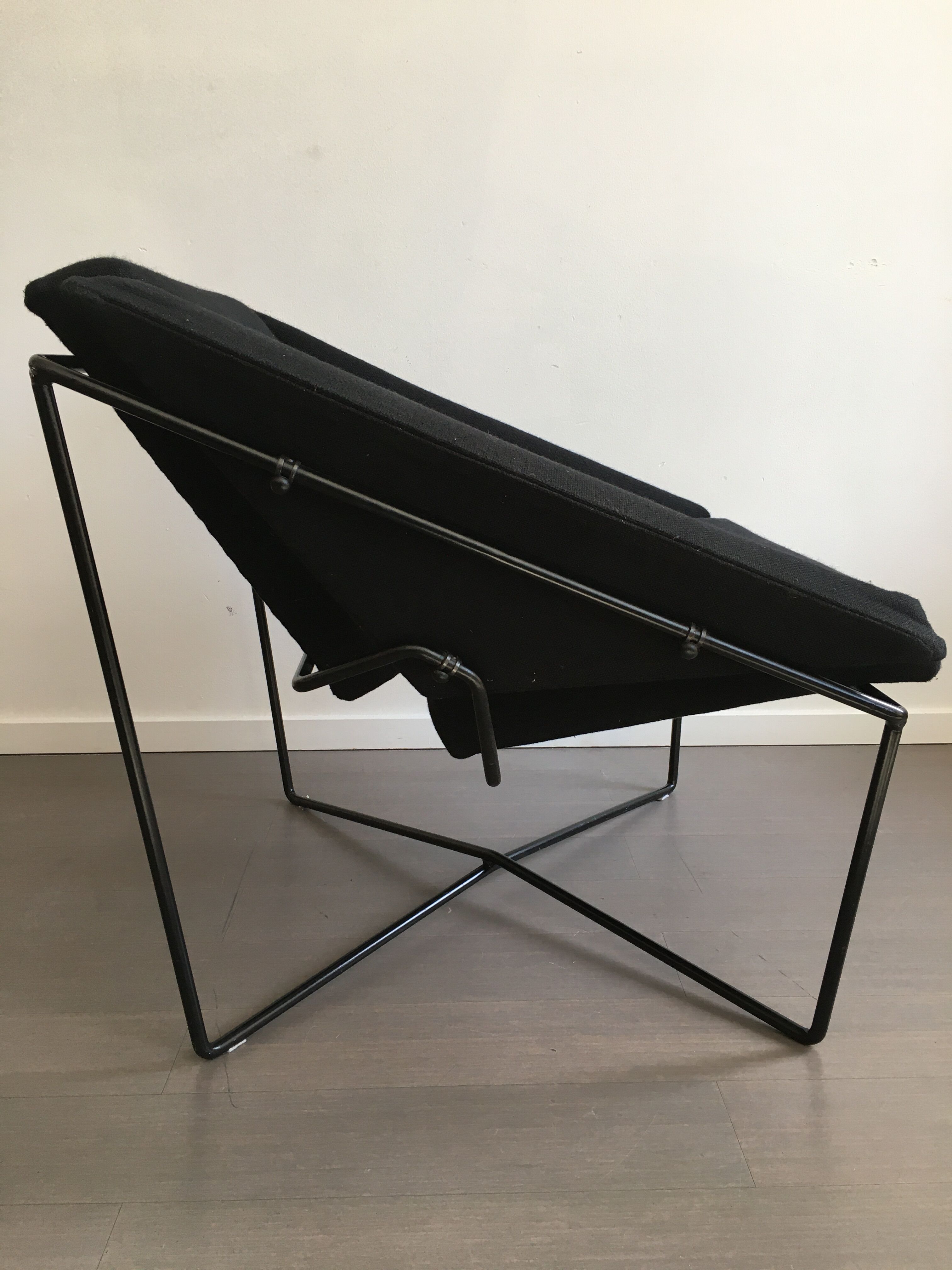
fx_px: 1063
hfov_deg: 48.2
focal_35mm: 29
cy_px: 635
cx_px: 476
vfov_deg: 61.7
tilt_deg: -15.5
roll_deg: -0.4
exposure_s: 1/33
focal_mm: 4.15
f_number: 2.2
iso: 32
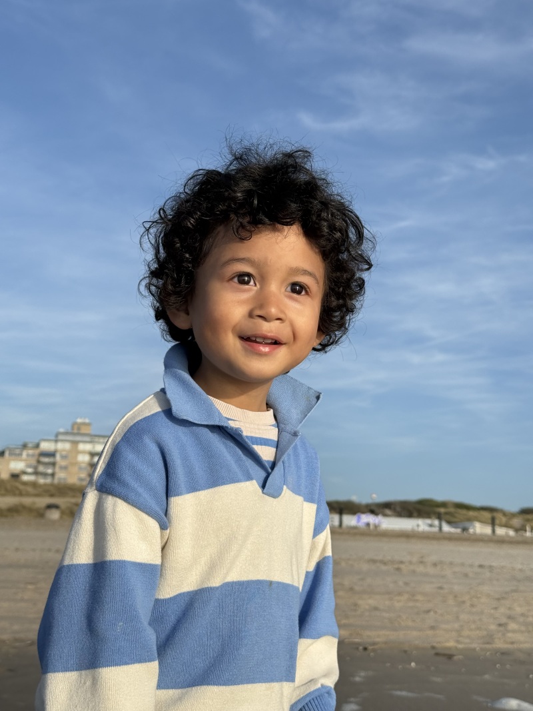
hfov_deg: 30.3
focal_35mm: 48
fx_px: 986
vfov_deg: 39.7
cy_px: 356
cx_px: 266
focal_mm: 6.76
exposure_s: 1/3378
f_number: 1.78
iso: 80
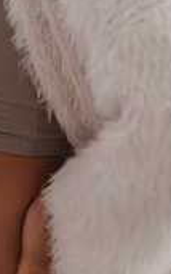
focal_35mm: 180
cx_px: -111
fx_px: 1341
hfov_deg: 7.1
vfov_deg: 11.3
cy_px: -107
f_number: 2.5
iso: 1250
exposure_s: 1/1000
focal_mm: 35
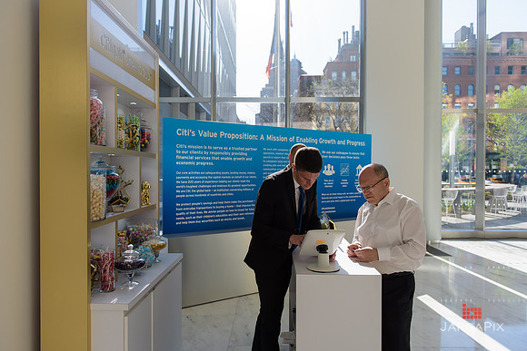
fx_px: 410
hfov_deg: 65.5
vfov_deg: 46.4
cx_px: 264
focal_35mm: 28
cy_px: 176
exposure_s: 1/1600
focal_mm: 28
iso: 200
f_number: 3.2
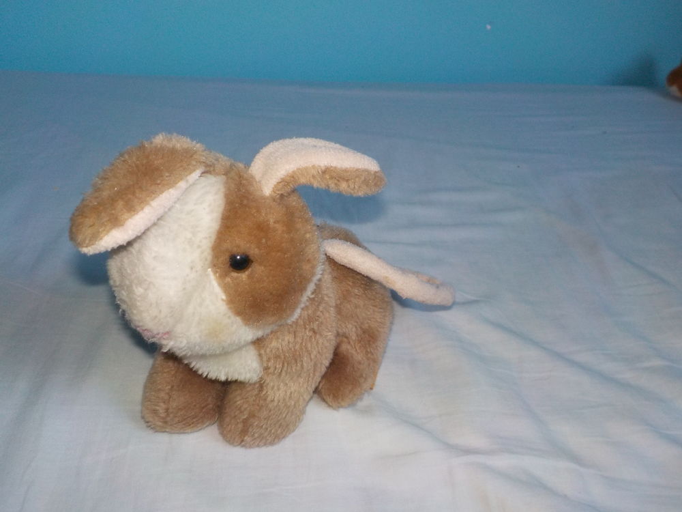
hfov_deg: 60.0
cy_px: 256
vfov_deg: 46.8
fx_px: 591
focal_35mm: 30
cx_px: 341
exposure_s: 1/30
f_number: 3.3
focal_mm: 4.1
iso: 200
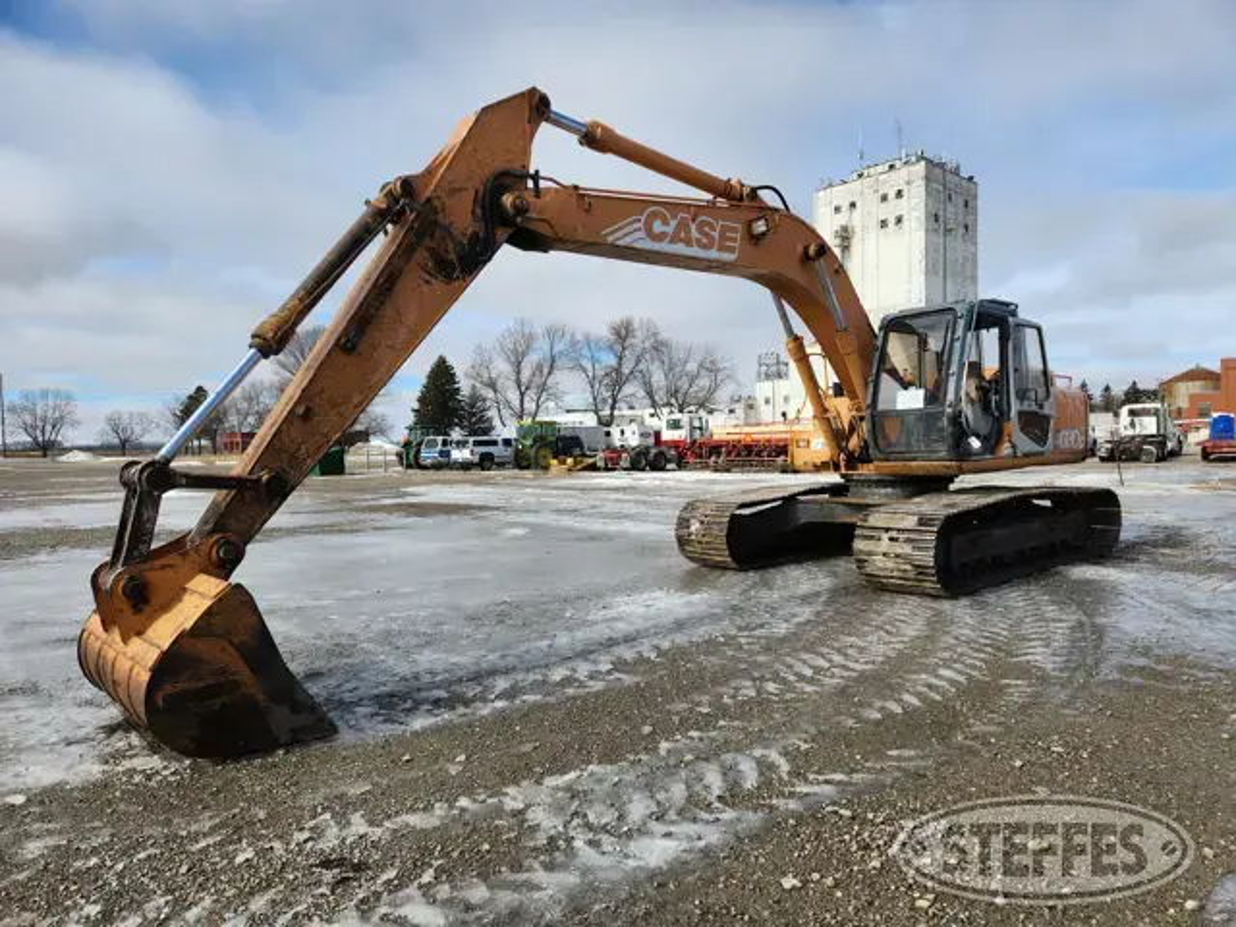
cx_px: 618
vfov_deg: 58.9
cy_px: 464
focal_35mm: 23
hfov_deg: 73.9
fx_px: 821
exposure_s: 1/2180
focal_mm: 5.4
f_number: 1.8
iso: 20
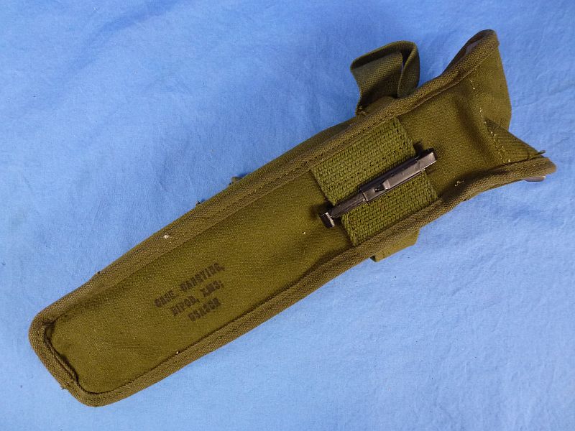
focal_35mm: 24
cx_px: 288
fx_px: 399
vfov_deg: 56.8
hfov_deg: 71.6
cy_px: 216
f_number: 3.3
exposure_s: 1/60
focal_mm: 4.3
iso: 320
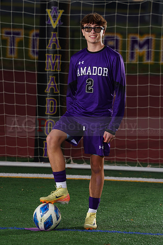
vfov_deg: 7.3
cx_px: 82
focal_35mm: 282
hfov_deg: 4.9
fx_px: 1914
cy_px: 122
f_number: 7.1
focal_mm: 282
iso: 200
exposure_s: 1/200
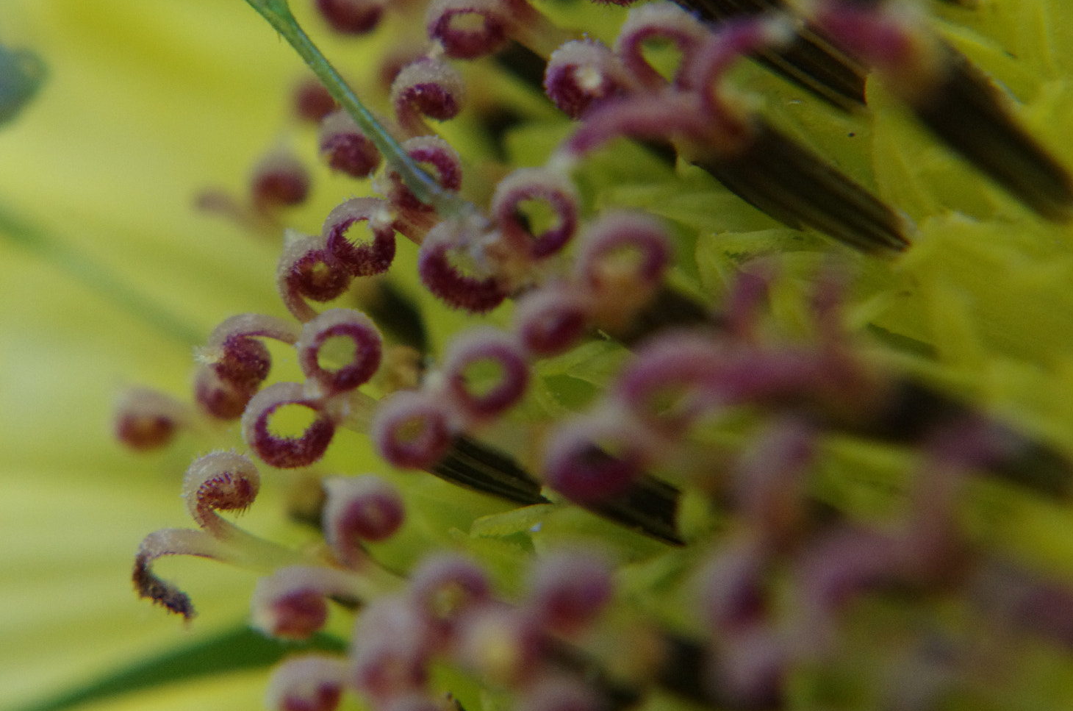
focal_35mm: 116
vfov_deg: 11.8
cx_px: 388
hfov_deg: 17.7
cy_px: 258
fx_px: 3441
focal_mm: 55
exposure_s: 1/80
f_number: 13
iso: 1600
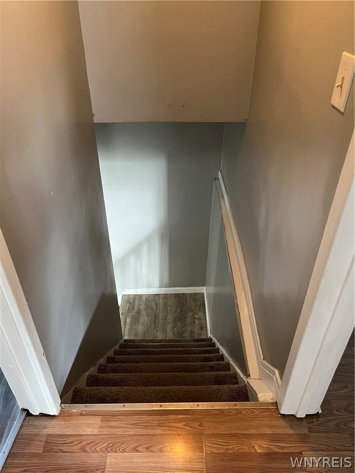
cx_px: 178
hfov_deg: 53.1
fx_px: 356
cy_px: 236
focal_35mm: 26
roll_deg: +0.3
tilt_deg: -37.6
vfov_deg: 67.3
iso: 400
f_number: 1.6
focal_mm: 5.1
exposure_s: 1/40
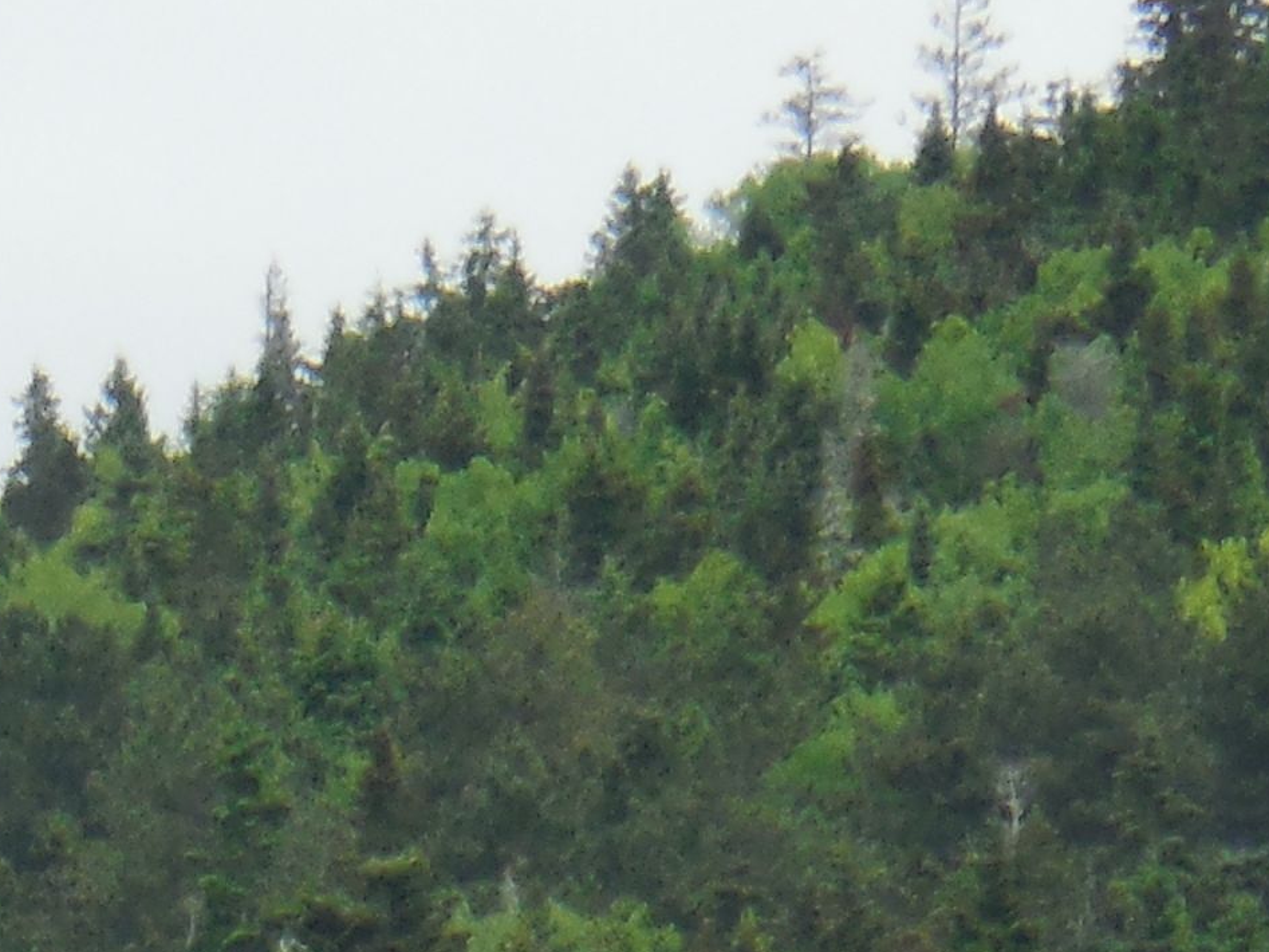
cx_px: -942
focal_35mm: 1460
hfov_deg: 1.4
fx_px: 53516
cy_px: 2119
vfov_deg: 1.0
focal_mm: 54
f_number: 6.5
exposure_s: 1/250
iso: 125
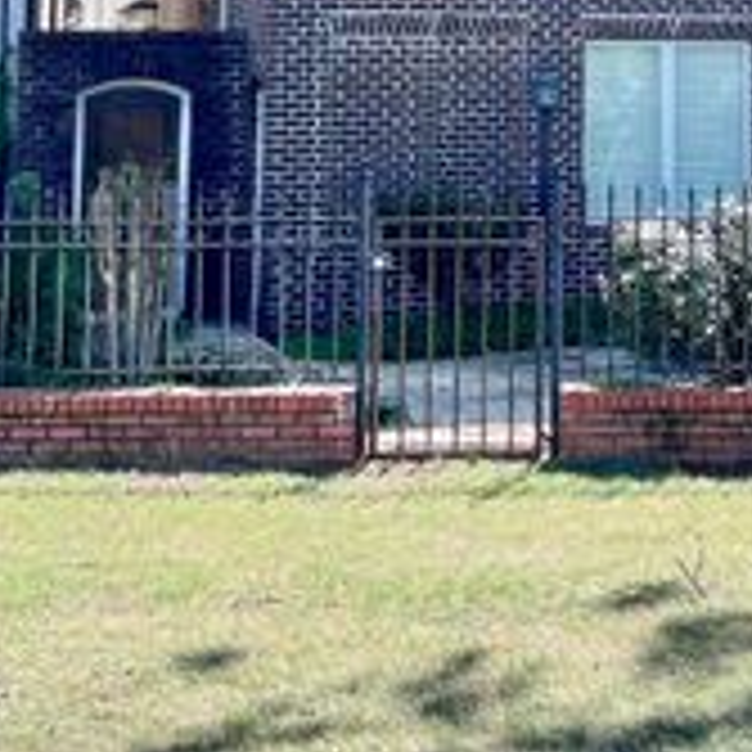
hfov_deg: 24.3
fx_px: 1696
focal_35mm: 69
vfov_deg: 23.4
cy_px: -88
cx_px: 680
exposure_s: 1/1377
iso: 50
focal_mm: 5.7
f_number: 1.5
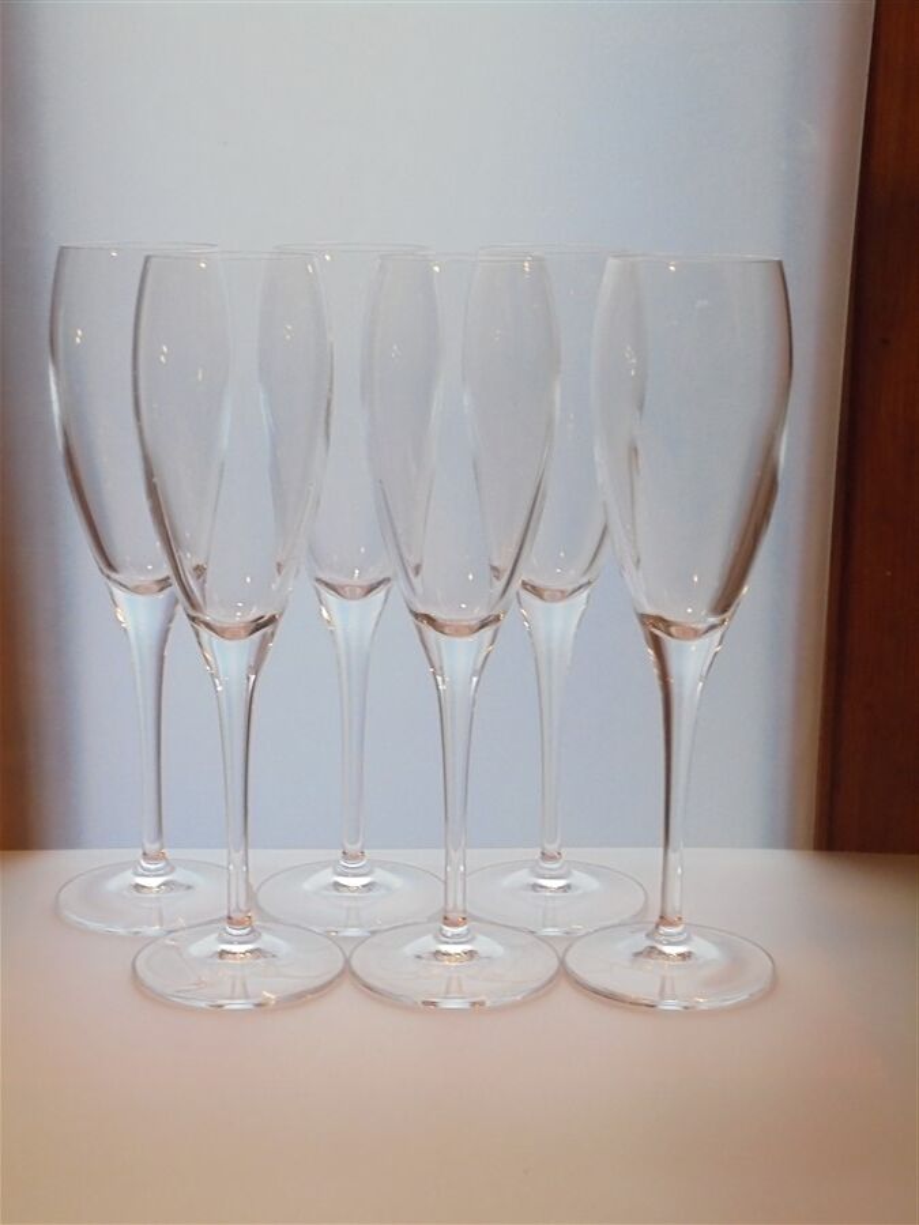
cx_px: 460
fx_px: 1982
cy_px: 612
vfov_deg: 34.3
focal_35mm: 56
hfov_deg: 26.1
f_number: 5.2
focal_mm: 10.1
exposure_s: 1/15
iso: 400
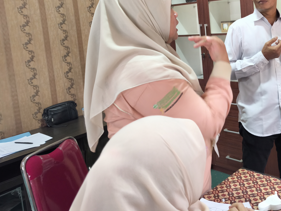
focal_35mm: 36
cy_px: 52
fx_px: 292
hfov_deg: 49.1
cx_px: 215
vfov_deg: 38.6
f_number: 1.6
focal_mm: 6.57
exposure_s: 1/31.4
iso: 1000
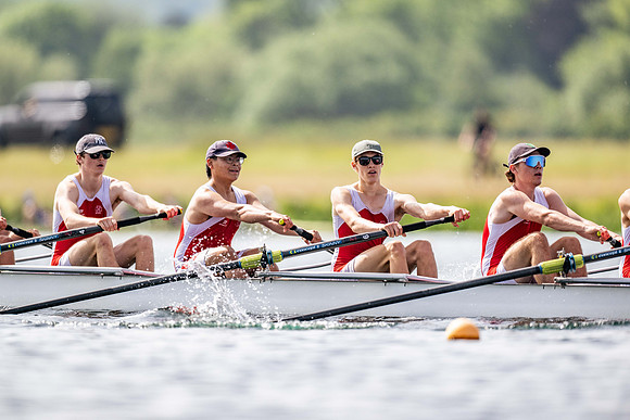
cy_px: 210
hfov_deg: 3.4
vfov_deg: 2.3
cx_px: 315
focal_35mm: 600
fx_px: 10502
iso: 200
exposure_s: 1/2500
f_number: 4
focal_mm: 600
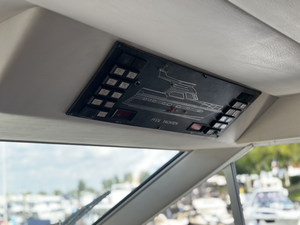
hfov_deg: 39.7
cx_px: 150
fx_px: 416
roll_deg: +3.2
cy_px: 112
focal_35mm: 48
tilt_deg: +10.5
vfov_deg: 30.3
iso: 80
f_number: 1.78
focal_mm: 6.86
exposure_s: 1/435
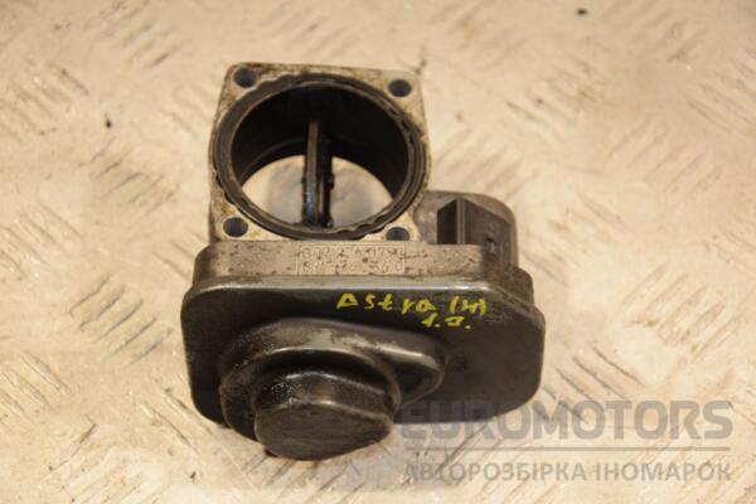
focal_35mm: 105
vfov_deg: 13.0
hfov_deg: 19.5
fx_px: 2205
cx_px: 378
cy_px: 252
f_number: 5.3
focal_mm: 70
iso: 800
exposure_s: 1/160
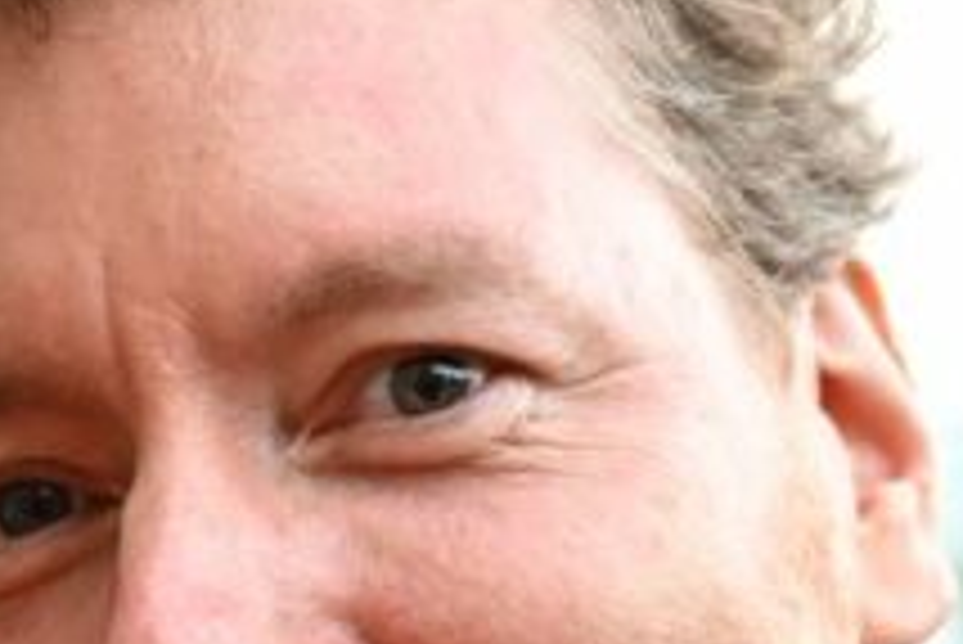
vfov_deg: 5.6
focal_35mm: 240
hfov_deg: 8.5
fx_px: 6424
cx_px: 144
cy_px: 1279
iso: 1250
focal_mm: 38
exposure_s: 1/250
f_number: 3.2
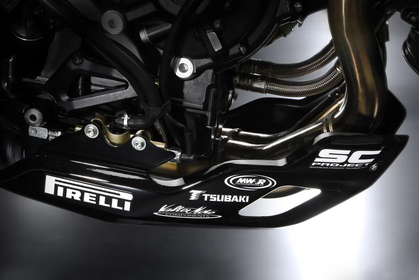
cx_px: 210
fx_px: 815
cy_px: 140
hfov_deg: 28.8
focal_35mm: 70
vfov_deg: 19.5
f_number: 22
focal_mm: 70
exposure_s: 1/50
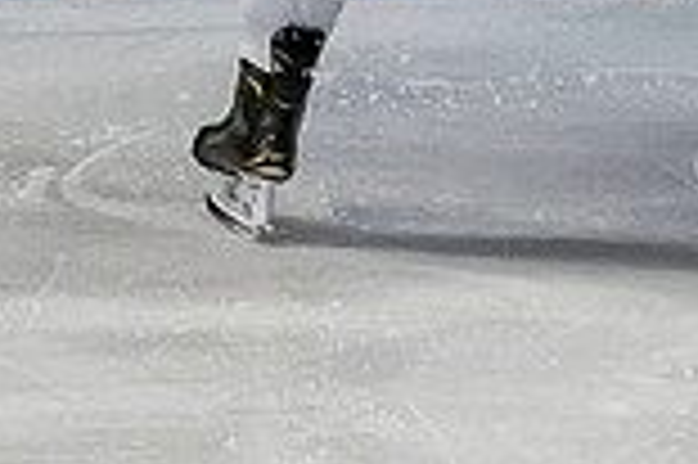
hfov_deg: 3.2
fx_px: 12609
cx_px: 1054
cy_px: -348
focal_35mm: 651
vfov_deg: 2.1
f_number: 4
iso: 2500
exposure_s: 1/800
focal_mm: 70
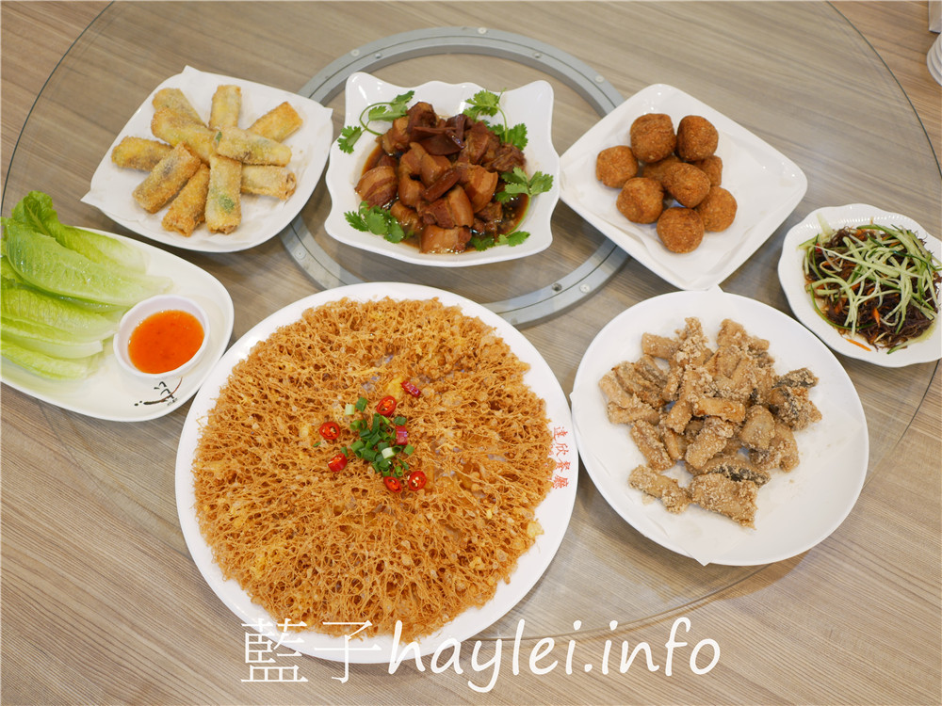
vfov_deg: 46.8
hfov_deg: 60.0
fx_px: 816
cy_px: 353
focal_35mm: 30
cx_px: 471
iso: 200
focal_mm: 15
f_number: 1.7
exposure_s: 1/100
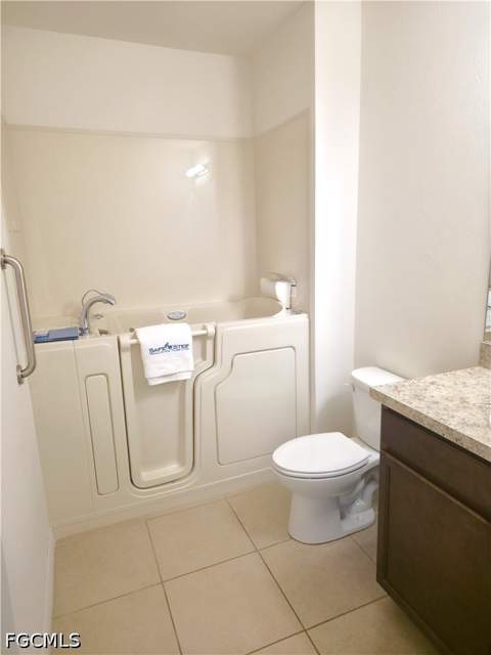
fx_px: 435
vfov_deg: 73.9
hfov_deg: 58.9
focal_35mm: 23
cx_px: 246
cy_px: 328
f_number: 1.7
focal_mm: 6.3
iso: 320
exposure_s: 1/120
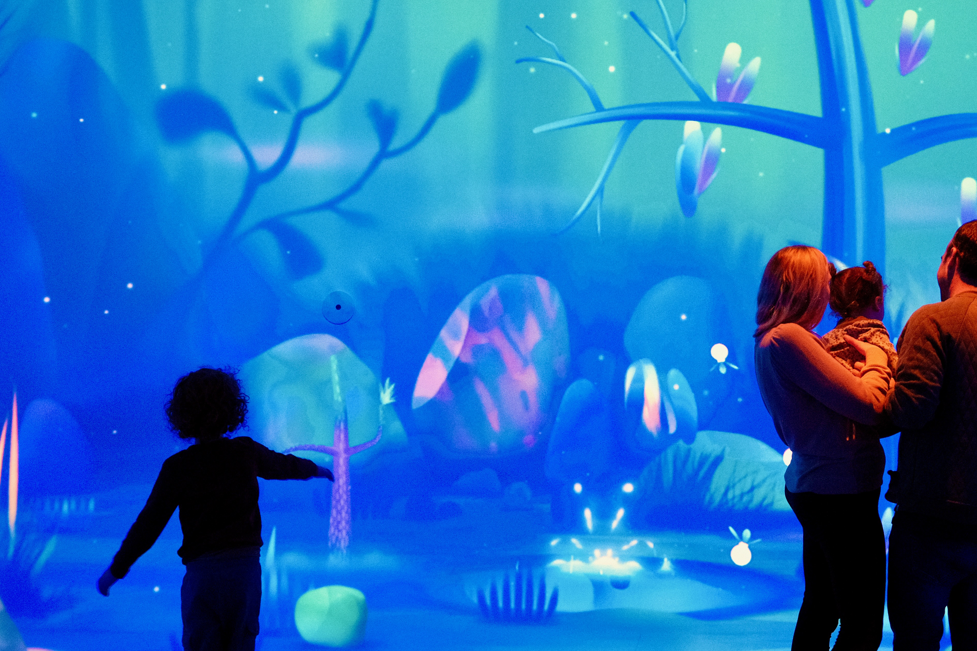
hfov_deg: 33.4
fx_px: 1628
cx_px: 550
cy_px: 287
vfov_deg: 22.6
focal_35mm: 60
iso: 2500
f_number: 1.8
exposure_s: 1/125
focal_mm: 25
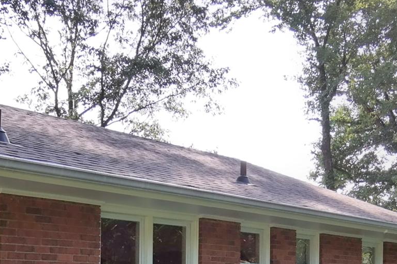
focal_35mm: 90
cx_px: 209
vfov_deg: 13.6
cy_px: 476
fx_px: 992
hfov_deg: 22.6
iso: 100
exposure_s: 1/125
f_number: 5
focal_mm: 15
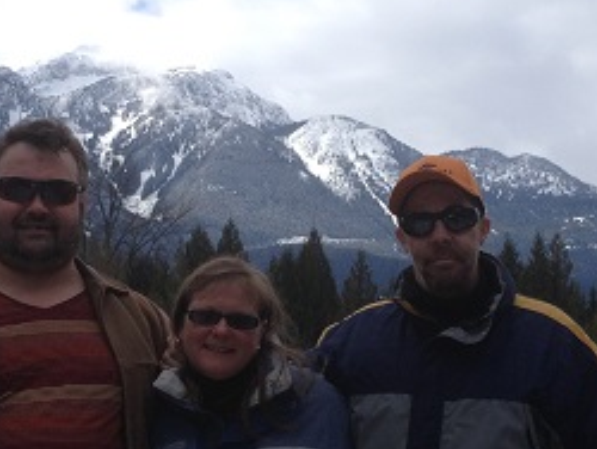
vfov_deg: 17.6
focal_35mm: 84
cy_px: 244
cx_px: 289
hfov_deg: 23.3
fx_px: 1450
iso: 50
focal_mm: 4.28
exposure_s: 1/1842
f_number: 2.4
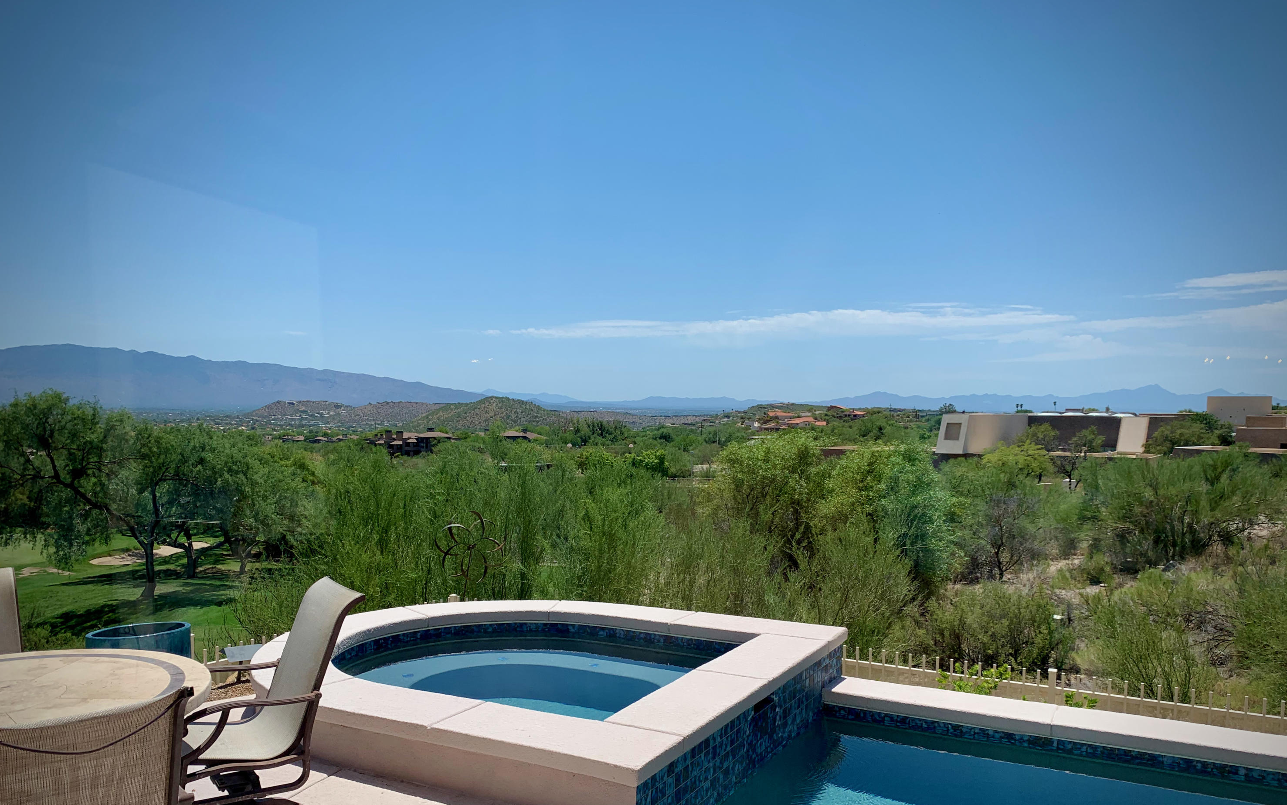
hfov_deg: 66.5
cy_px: 489
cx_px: 650
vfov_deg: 44.3
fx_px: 982
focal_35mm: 28
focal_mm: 4.25
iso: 25
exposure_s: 1/1812
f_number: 1.8
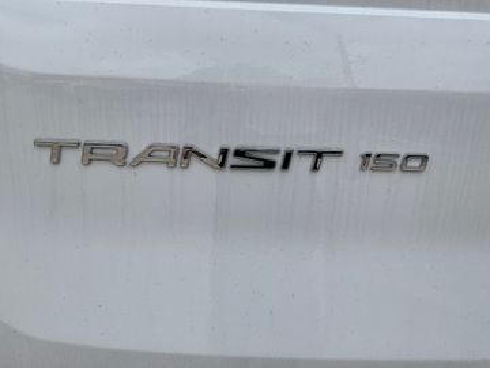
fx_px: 411
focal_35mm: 29
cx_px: 245
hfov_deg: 61.7
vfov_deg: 48.2
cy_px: 184
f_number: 1.8
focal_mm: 3
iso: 25
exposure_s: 1/1730
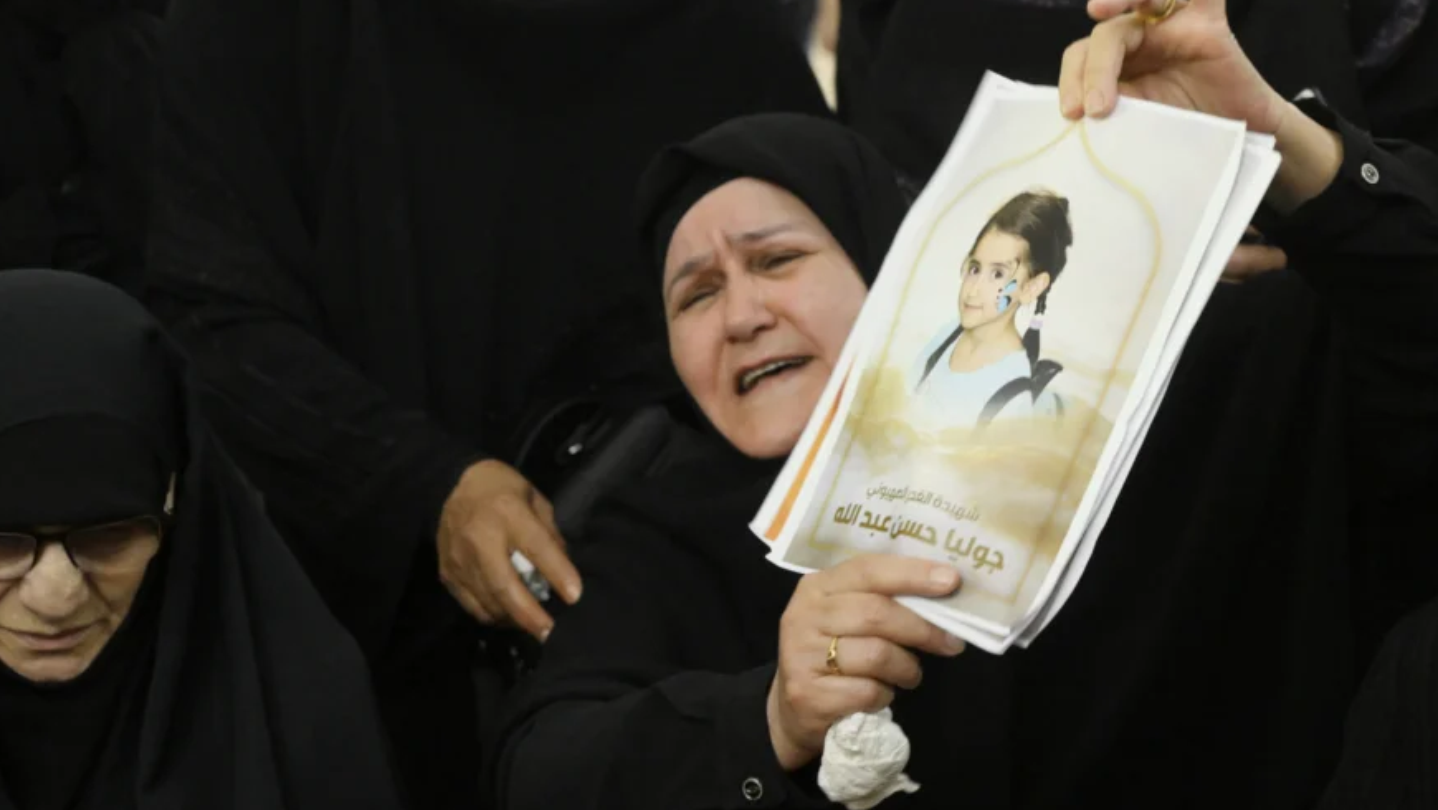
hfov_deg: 23.4
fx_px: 3471
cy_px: 382
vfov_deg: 13.3
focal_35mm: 91
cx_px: 845
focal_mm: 63
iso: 5000
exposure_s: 1/80
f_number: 4
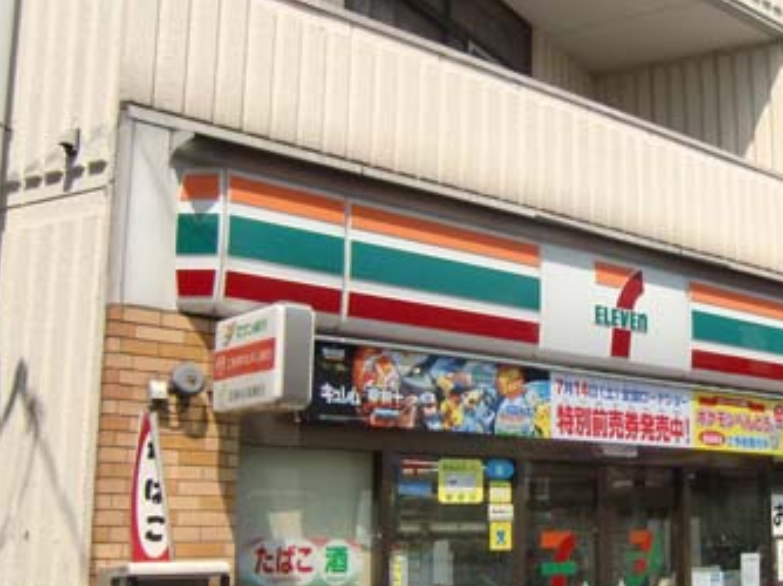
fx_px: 1040
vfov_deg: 31.4
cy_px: 356
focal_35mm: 46
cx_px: 588
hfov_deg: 40.1
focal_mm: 4.3
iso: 64
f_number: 7.5
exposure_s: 1/200
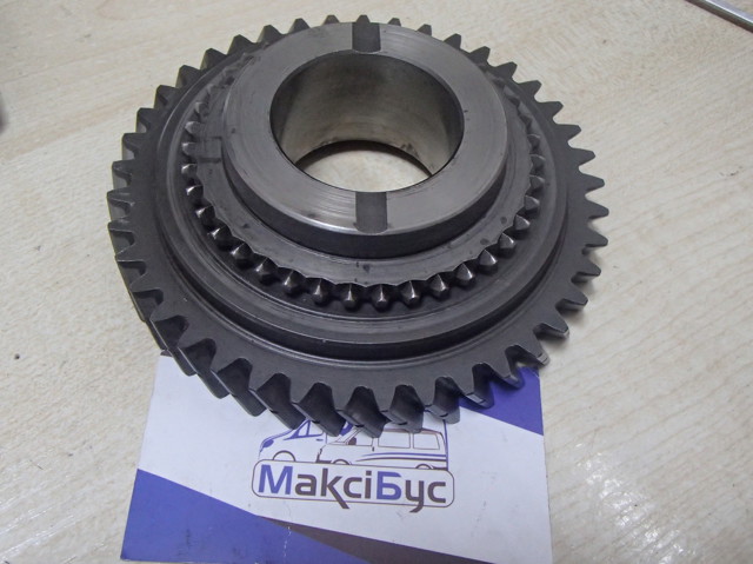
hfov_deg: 50.2
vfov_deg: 38.6
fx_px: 804
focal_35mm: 37
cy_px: 282
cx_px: 376
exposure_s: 1/50
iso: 800
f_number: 4.7
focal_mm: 6.64
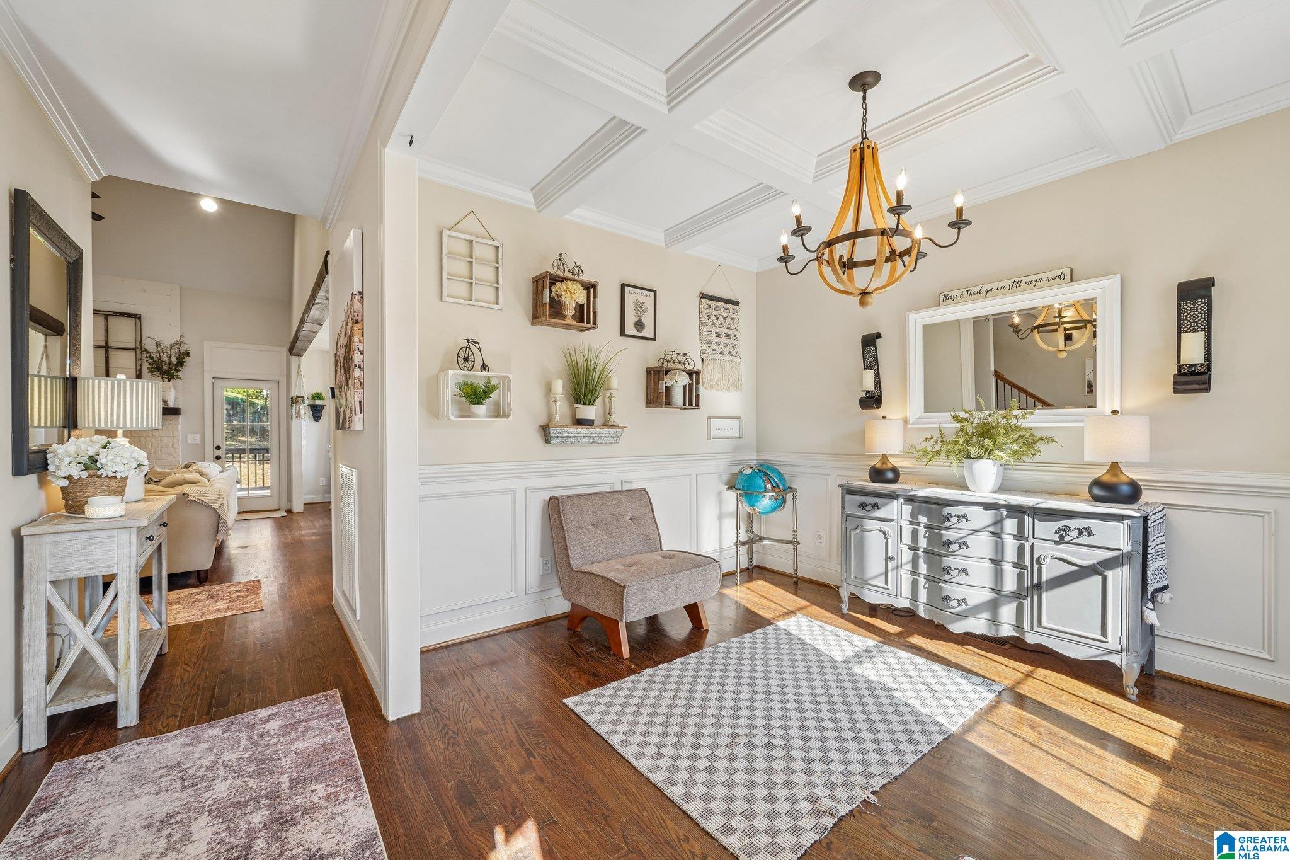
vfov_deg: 81.2
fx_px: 502
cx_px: 645
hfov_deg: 104.3
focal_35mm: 14
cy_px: 430
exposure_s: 1/50
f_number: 8
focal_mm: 14
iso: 400
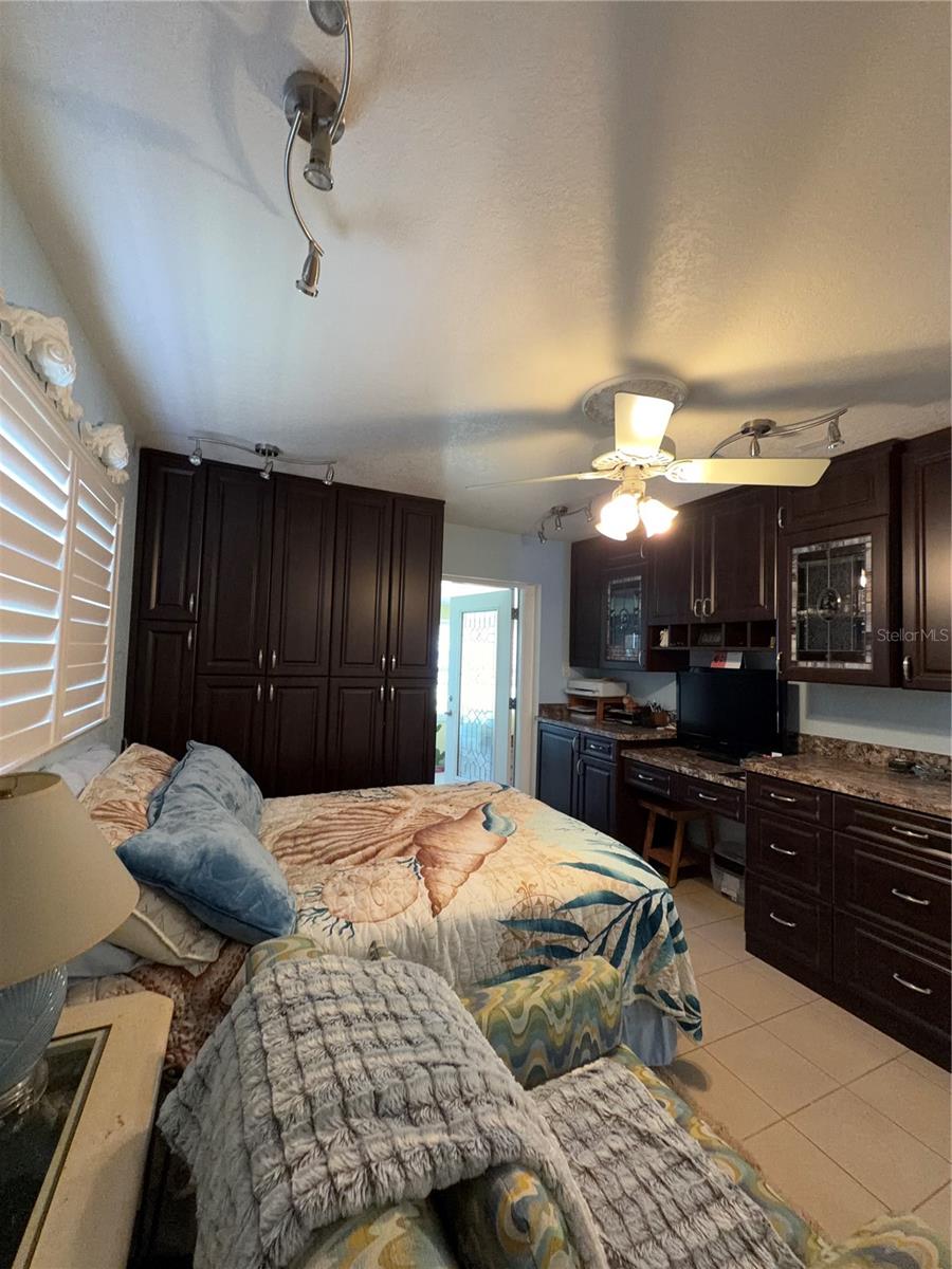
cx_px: 476
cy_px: 634
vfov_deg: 102.1
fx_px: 513
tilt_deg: +1.2
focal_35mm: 14
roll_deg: -1.5
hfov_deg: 85.7
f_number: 2.2
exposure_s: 1/19
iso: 100
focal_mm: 2.22
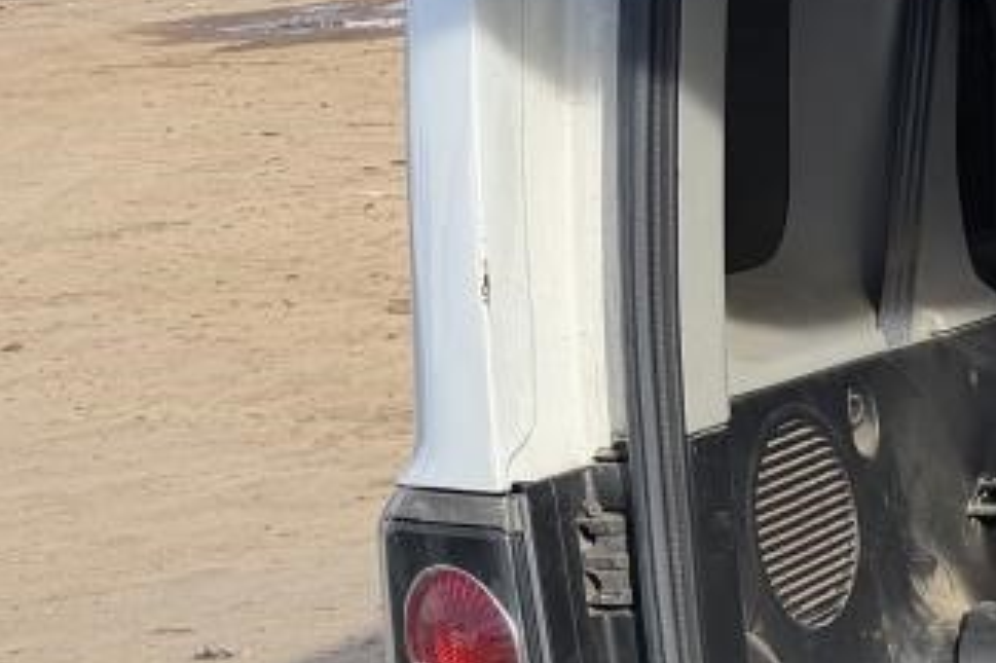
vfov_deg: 12.6
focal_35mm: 99
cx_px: 1770
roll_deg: +2.0
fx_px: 2737
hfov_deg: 17.1
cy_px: 1187
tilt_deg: -26.1
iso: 80
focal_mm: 6.76
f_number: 1.78
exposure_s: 1/2525
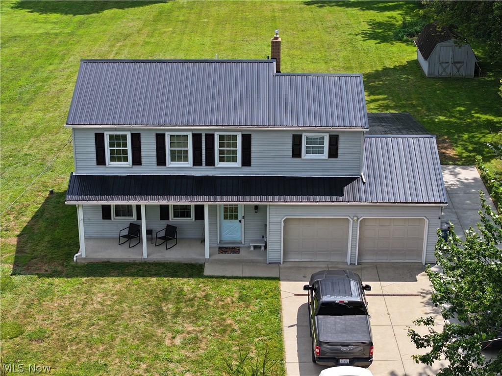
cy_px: 188
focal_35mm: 70
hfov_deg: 27.8
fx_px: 1015
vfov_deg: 21.0
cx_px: 251
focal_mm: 19.35
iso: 100
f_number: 2.8
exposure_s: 1/800
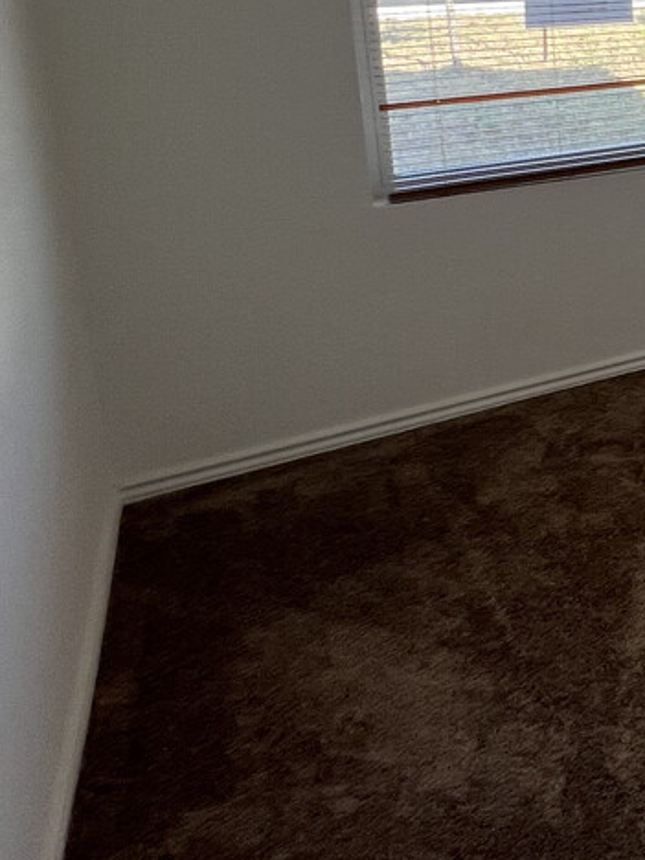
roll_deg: -2.7
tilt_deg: -12.4
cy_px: 57
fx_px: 994
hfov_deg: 22.7
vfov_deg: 42.2
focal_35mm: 40
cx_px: 1130
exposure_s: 1/120
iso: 40
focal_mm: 1.57
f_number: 1.8
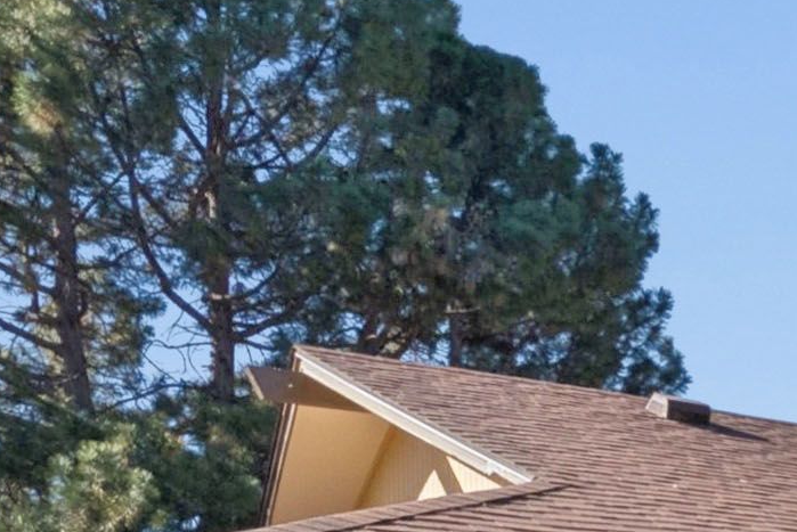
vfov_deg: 13.4
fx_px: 2016
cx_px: 1420
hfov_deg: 18.0
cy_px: 979
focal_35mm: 91
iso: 200
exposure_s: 1/500
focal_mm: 15
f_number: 8
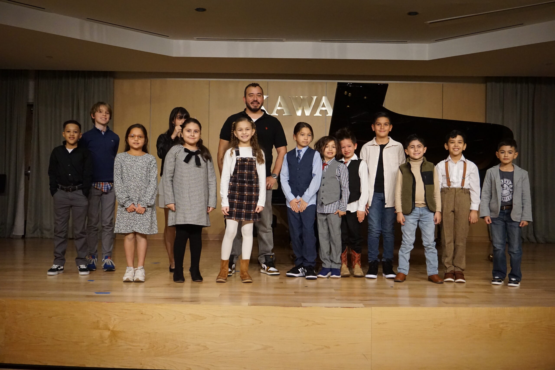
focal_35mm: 38
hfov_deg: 51.3
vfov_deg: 35.5
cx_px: 278
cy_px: 185
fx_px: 578
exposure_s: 1/80
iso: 3200
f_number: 4.5
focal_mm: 25
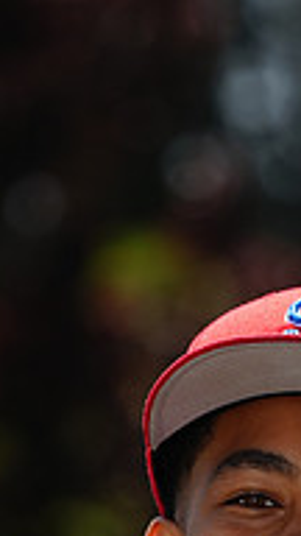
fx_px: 8726
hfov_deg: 2.0
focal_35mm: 615
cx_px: 311
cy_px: 762
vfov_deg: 3.5
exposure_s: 1/250
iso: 50
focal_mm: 194
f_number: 5
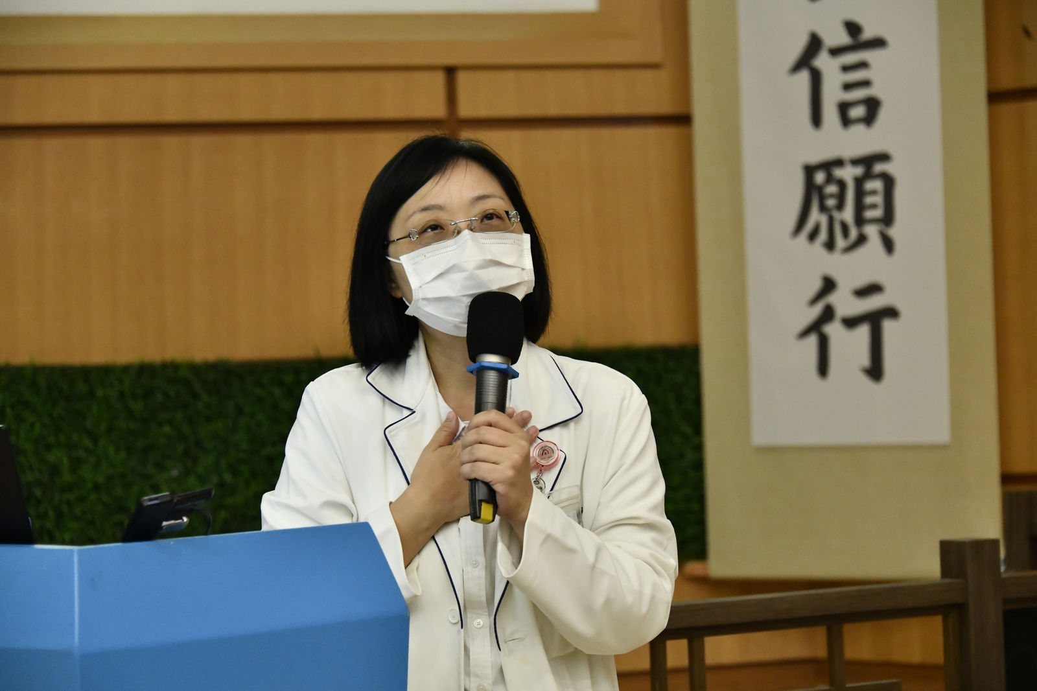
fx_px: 3225
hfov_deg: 18.3
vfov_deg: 12.2
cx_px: 518
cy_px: 346
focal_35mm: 112
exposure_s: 1/100
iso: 6400
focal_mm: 112
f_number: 5.3
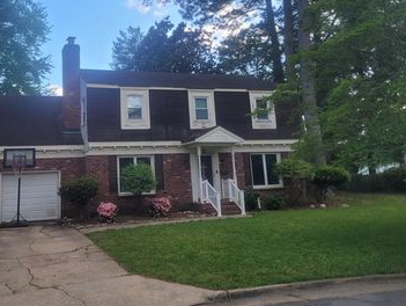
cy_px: 101
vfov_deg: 38.3
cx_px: 146
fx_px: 434
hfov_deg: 49.5
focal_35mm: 37
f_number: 1.8
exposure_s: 1/341
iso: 40
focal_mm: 5.4
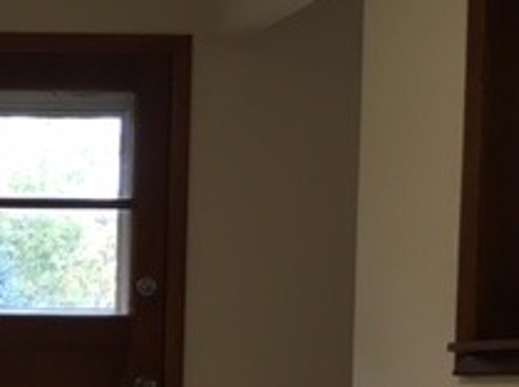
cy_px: 427
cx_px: -253
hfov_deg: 19.3
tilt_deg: -2.5
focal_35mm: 89
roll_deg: +0.5
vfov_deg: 16.1
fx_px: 1332
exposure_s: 1/30
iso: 32
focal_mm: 4.15
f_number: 2.2
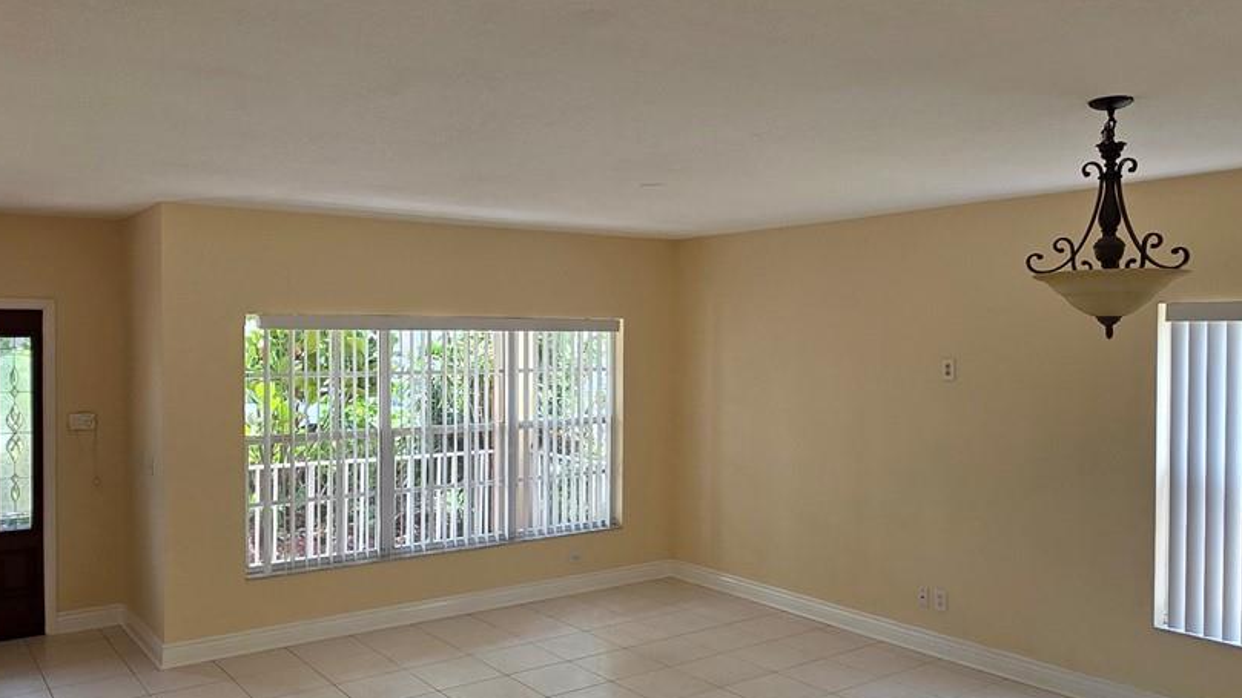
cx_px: 619
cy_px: 353
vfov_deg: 41.5
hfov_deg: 67.9
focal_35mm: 28
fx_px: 922
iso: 64
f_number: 1.9
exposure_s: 1/120
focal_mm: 2.2
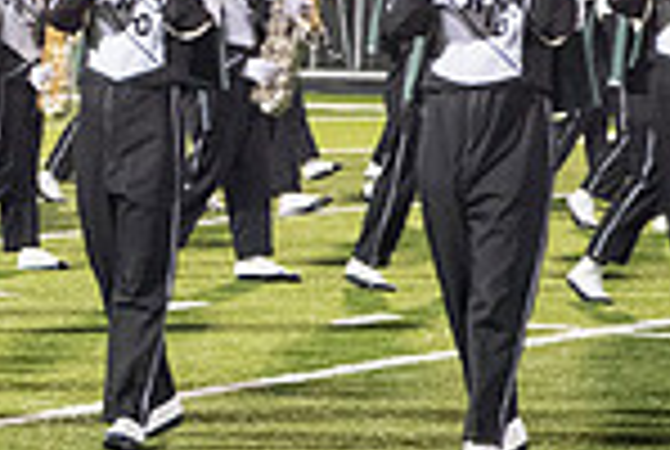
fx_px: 5072
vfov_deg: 5.1
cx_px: -400
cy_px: -29
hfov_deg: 7.4
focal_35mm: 272
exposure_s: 1/200
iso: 5000
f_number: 5.6
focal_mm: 70
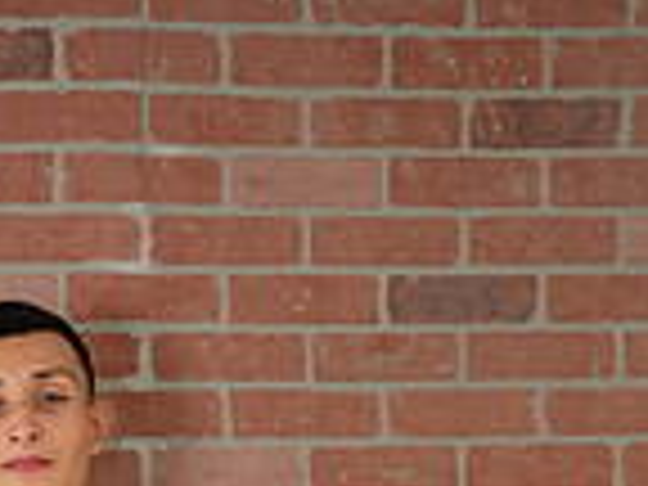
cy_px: 999
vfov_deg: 11.3
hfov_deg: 16.5
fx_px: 2190
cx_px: 14
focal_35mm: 117
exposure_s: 1/80
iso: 1600
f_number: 5.6
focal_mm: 39
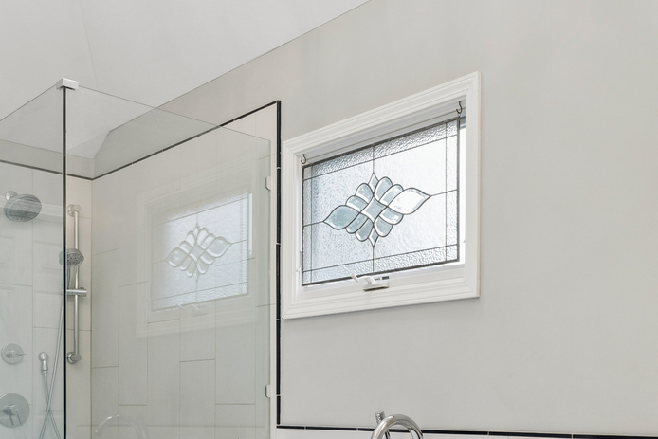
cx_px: 445
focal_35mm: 42
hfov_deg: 45.6
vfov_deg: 29.8
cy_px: 435
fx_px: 768
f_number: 8
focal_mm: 12
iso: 250
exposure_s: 1/50
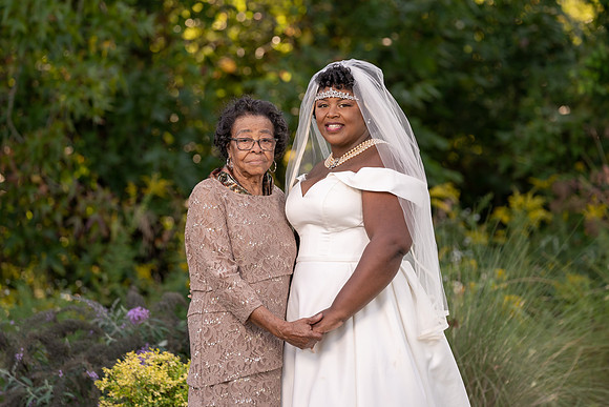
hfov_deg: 10.0
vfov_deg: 6.7
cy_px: 196
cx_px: 310
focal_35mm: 205
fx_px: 3477
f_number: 4
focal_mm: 198
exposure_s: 1/200
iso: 100
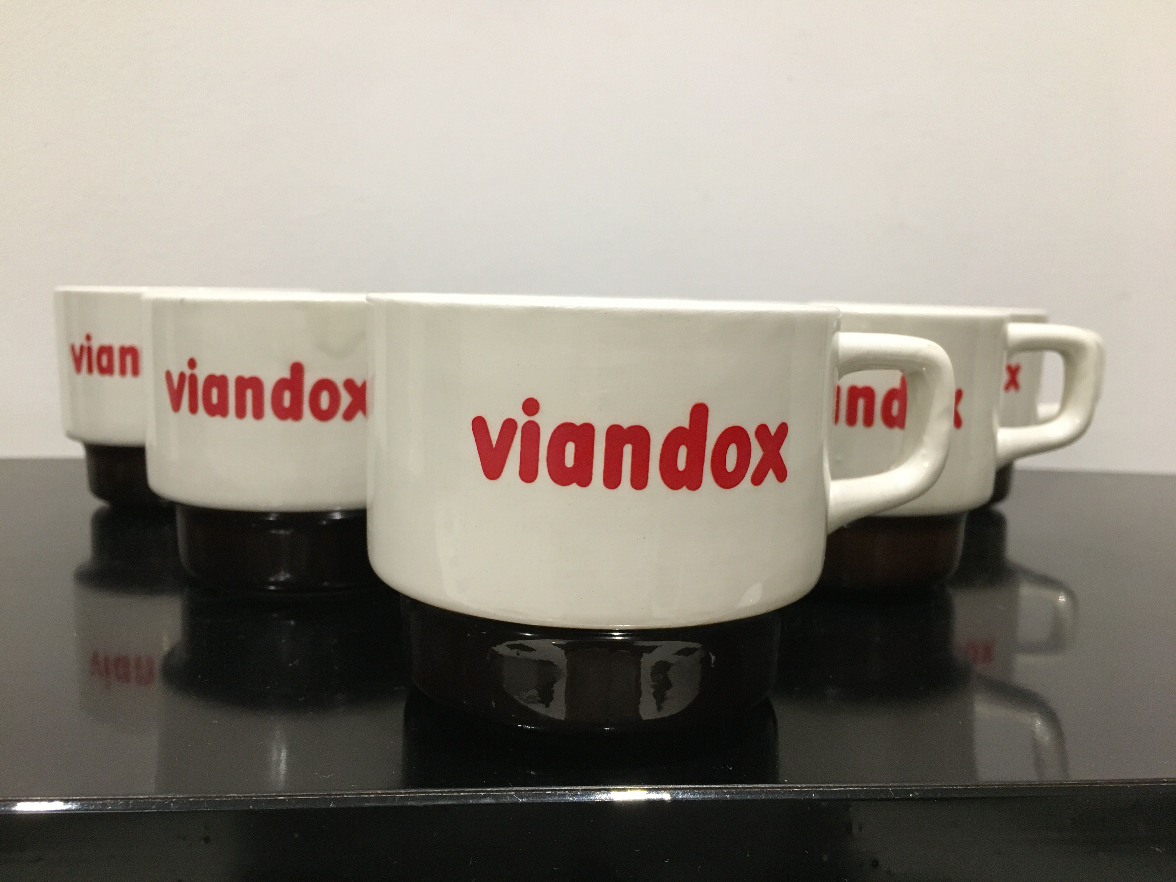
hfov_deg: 61.7
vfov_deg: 48.2
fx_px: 985
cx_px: 588
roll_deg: -2.4
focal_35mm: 29
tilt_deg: -7.8
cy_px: 441
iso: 200
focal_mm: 4.15
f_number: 2.2
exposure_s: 1/33
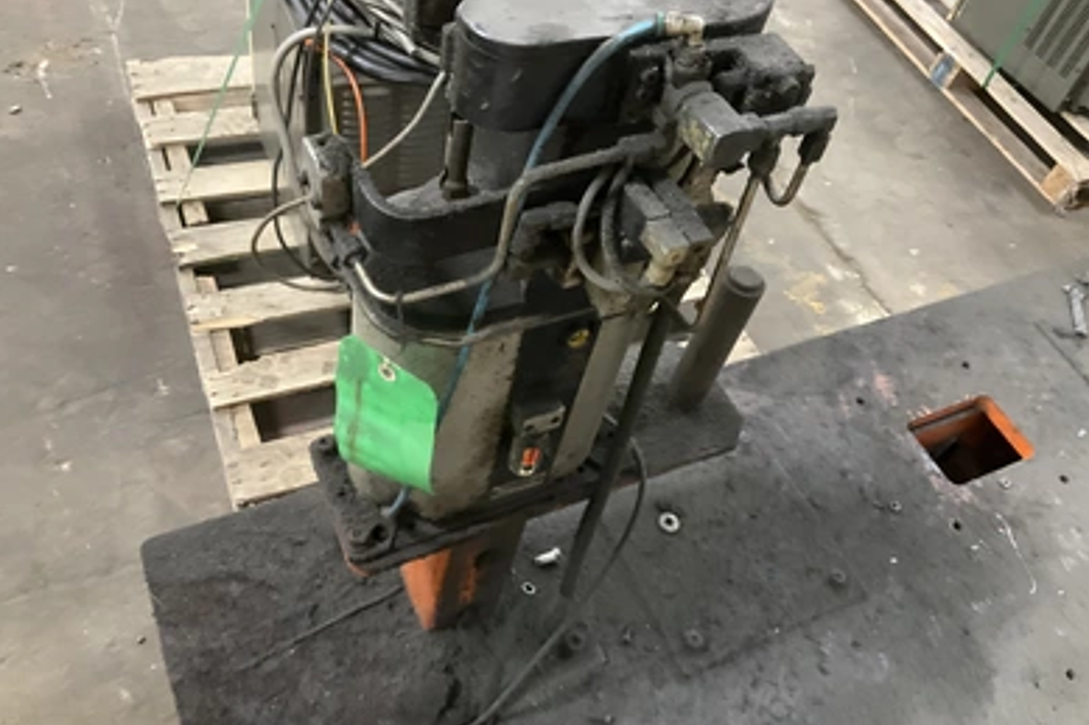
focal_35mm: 31
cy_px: 330
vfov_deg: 42.3
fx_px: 937
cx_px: 557
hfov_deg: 60.3
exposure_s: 1/30
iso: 400
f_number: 1.8
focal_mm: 3
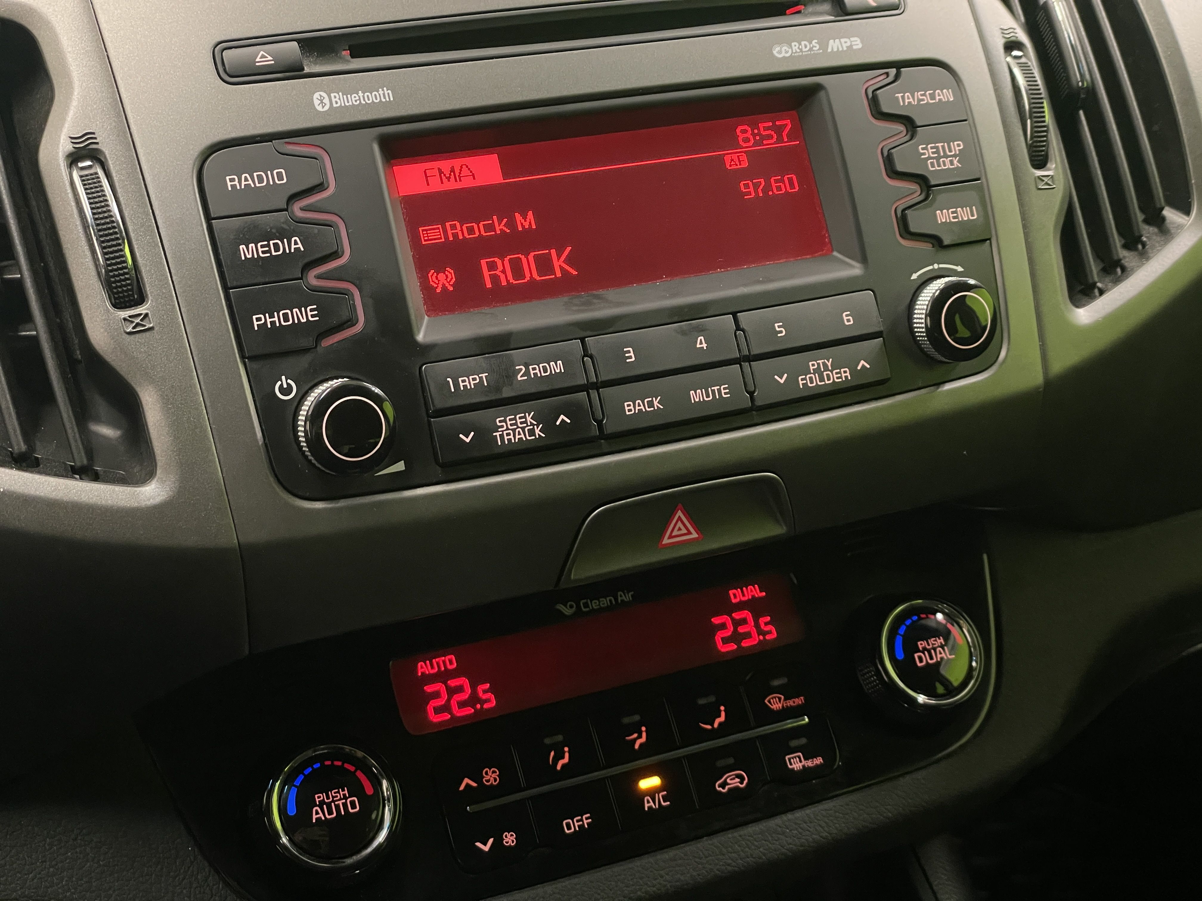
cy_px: 450
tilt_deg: -29.3
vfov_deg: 28.0
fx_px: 1806
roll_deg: -3.3
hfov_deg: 36.8
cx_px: 601
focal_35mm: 52
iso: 320
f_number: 2
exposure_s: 1/50
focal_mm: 6
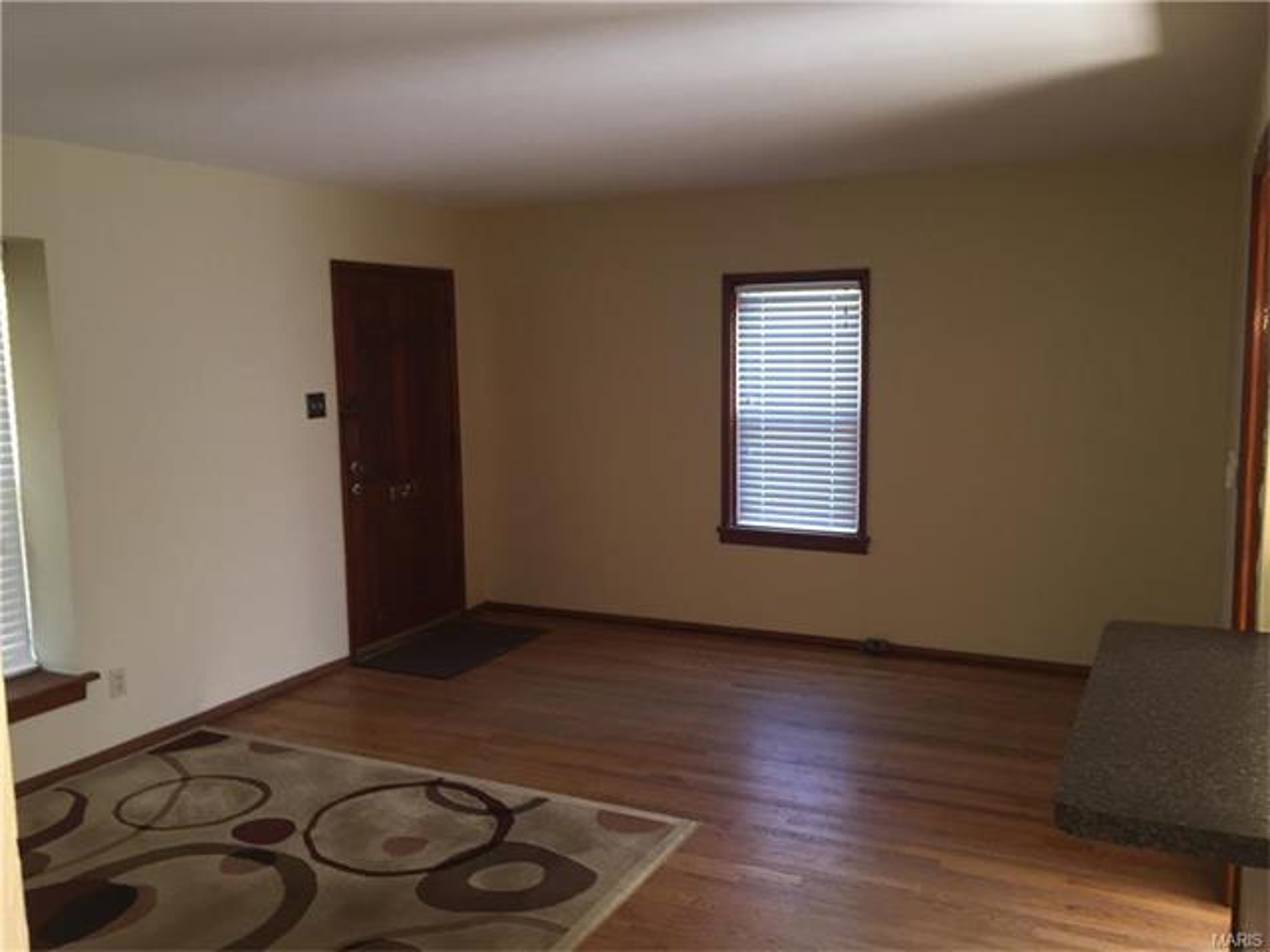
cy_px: 476
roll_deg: +1.1
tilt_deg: -6.3
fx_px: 1064
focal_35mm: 29
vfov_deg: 48.2
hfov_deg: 61.7
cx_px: 635
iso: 80
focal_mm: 4.15
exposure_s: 1/30
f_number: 2.2
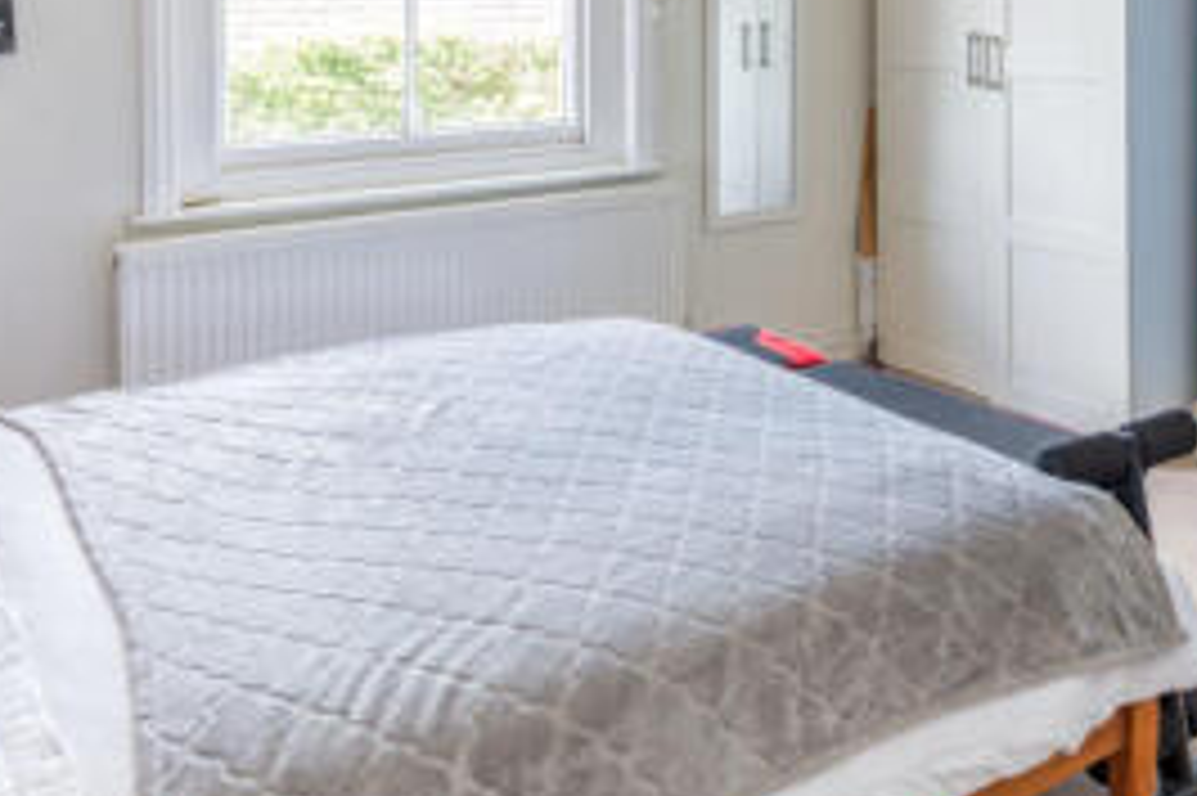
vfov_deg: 32.1
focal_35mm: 37
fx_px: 1229
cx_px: 794
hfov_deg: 51.0
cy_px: -61
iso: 100
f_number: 8
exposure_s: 1/8
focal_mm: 10
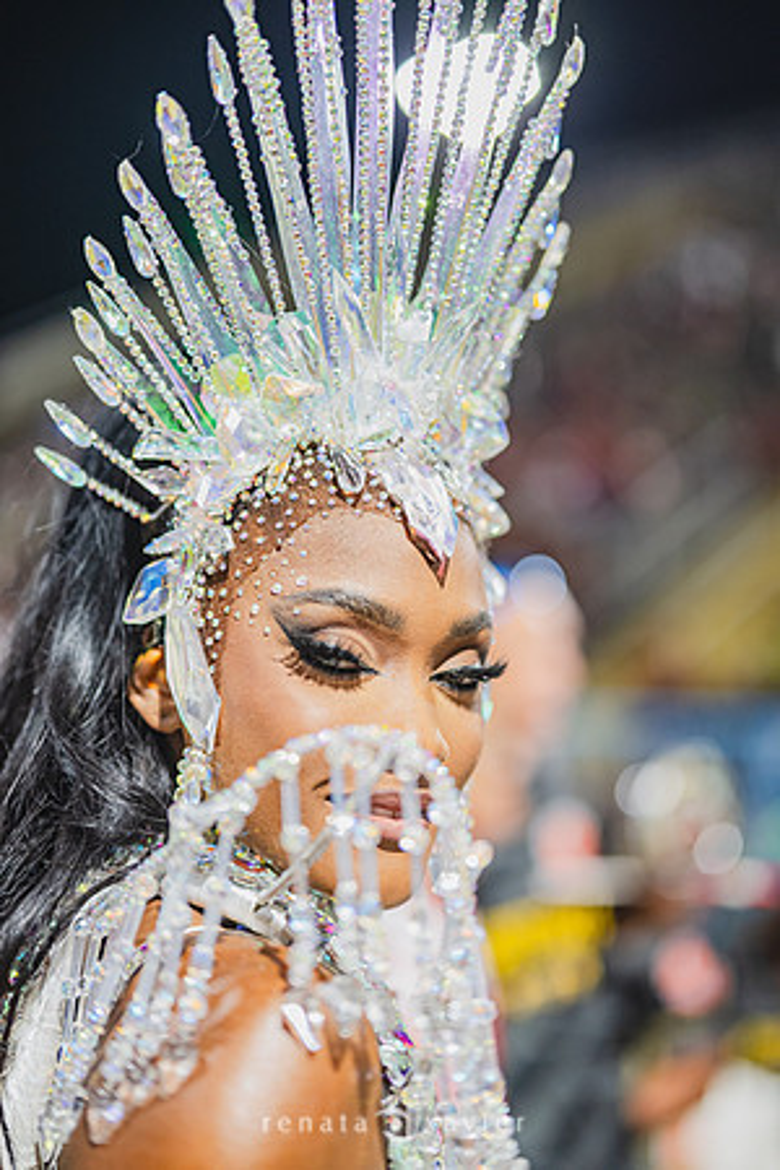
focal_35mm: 50
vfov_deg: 39.6
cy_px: 585
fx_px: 1625
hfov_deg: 27.0
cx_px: 390
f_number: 1.2
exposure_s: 1/1000
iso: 1600
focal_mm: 50
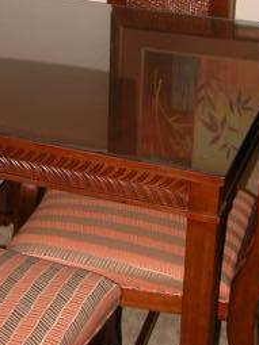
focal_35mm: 88
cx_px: 41
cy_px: -3
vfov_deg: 21.5
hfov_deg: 16.6
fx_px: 879
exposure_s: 1/60
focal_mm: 8.9
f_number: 2.8
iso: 100
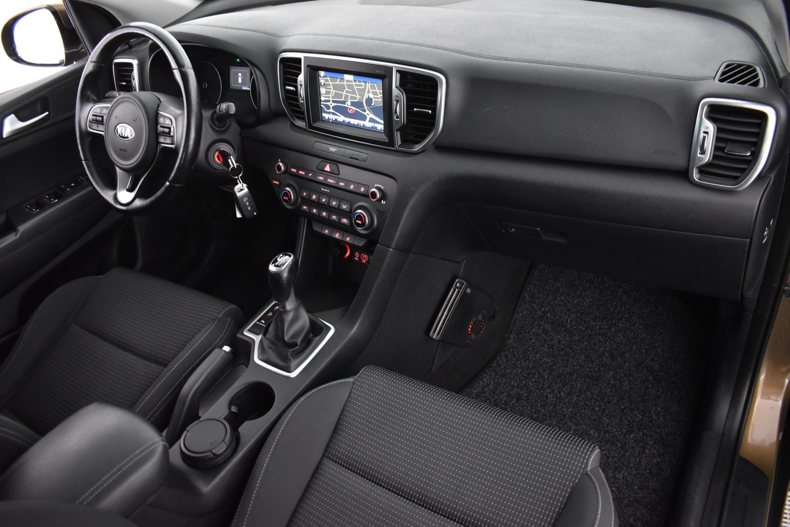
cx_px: 395
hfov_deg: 67.4
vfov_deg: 47.9
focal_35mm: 27
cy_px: 264
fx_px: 592
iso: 3200
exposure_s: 1/25
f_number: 3.5
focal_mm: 18
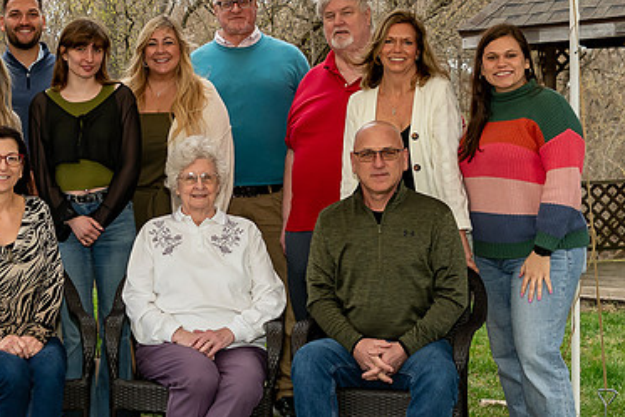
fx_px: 1476
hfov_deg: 23.7
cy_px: 204
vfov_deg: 16.1
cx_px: 168
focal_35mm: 85
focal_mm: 26
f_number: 4
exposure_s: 1/200
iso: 320
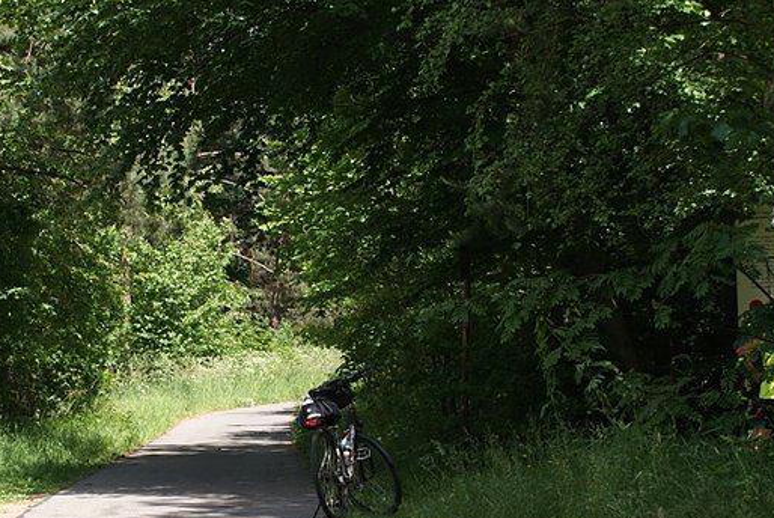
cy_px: 211
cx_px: 167
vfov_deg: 14.9
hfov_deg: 21.9
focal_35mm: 92
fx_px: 1978
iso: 100
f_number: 8
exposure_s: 1/125
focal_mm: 35
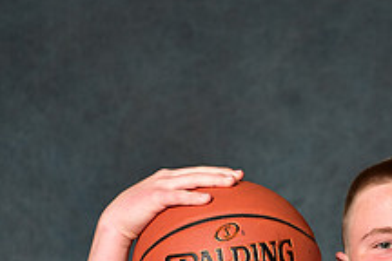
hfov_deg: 10.9
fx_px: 2047
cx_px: 349
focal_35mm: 188
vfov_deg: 7.1
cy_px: 446
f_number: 4.5
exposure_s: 1/200
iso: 100
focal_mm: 70
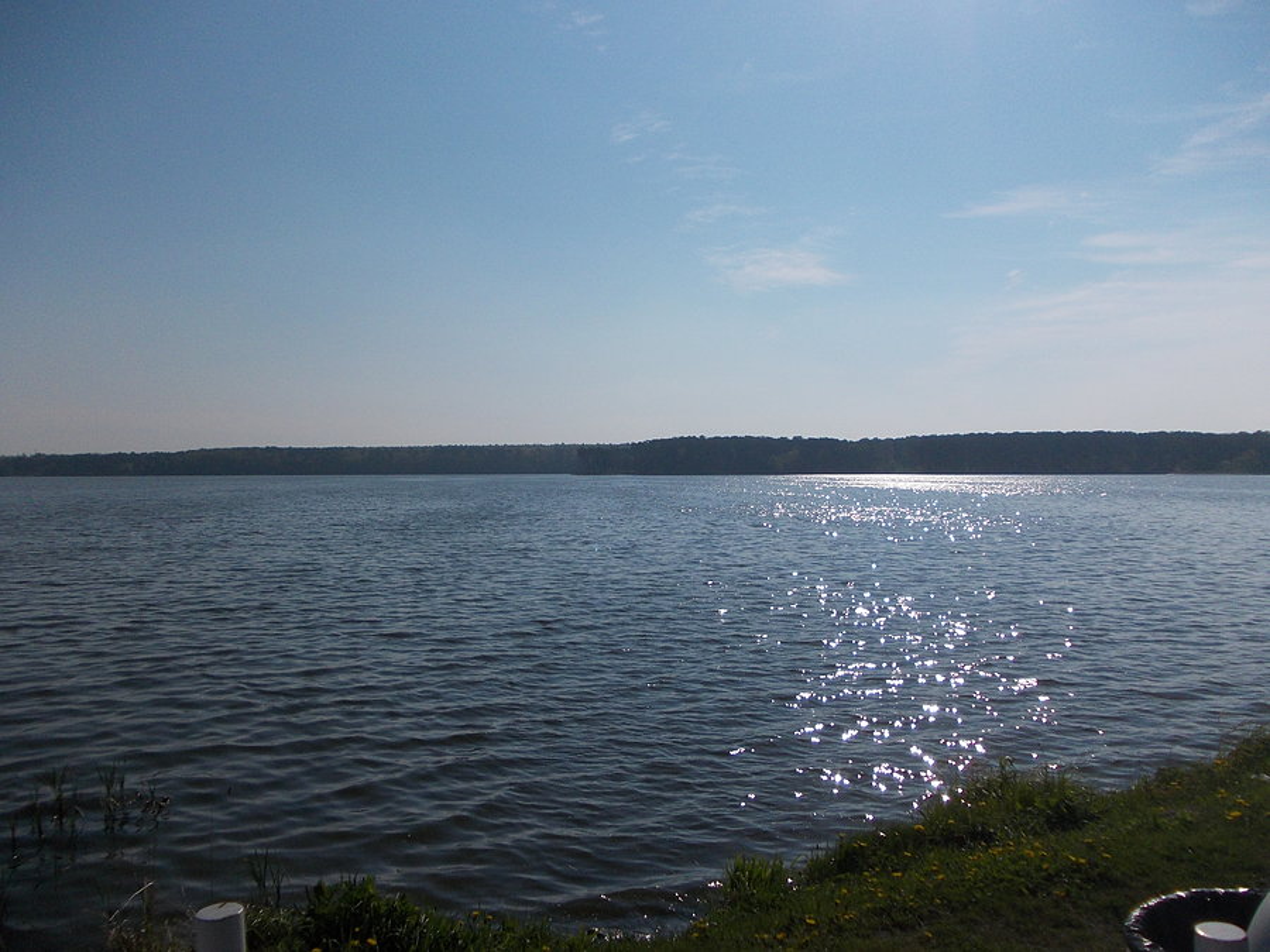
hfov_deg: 63.4
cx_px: 635
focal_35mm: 28
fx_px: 1027
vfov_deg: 49.7
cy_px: 476
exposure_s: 1/1600
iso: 80
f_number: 5.4
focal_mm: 4
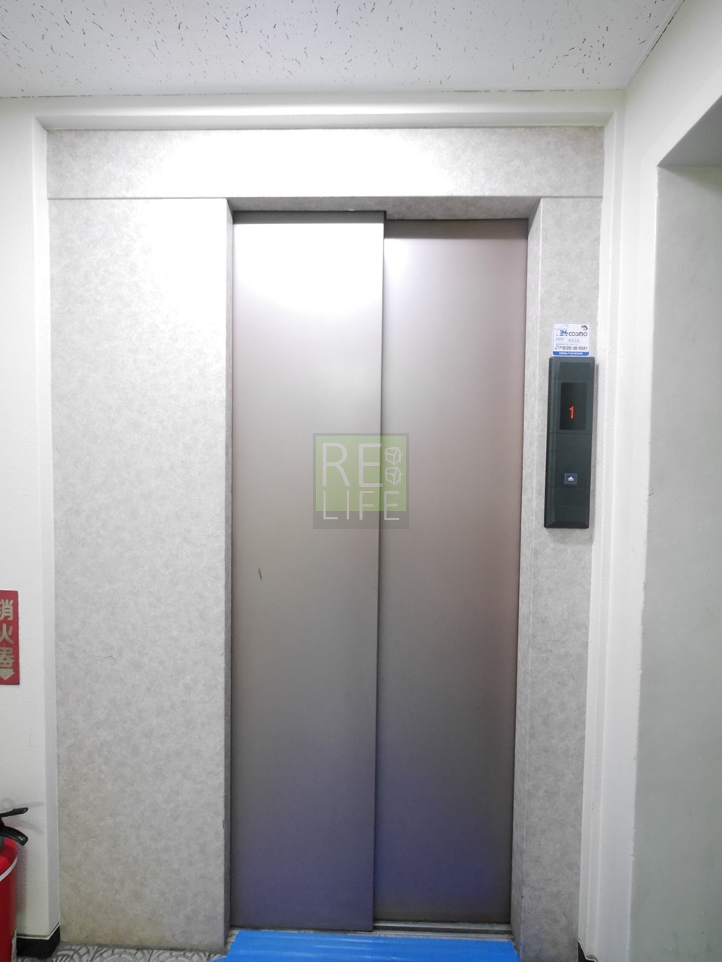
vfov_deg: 102.1
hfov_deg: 85.7
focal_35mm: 14
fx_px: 389
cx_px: 361
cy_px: 481
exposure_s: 1/60
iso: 2000
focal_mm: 7
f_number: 4
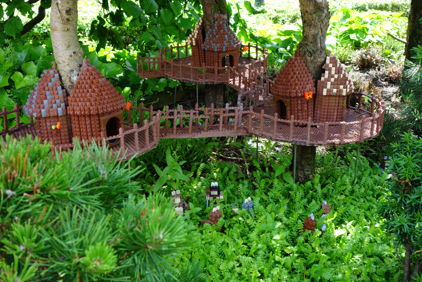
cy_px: 141
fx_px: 586
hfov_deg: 39.6
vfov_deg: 27.0
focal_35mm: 50
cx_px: 211
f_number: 5
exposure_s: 1/80
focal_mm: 18.45
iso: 125
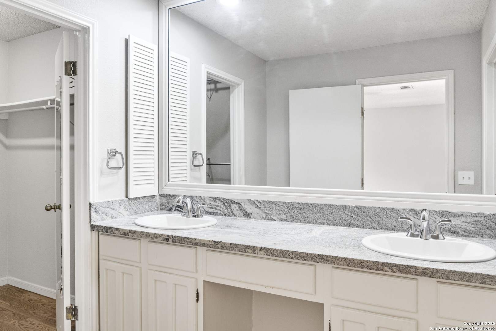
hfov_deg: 73.7
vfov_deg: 53.1
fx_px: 331
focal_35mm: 24
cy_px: 166
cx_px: 248
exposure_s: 1/60
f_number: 5
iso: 400
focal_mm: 16
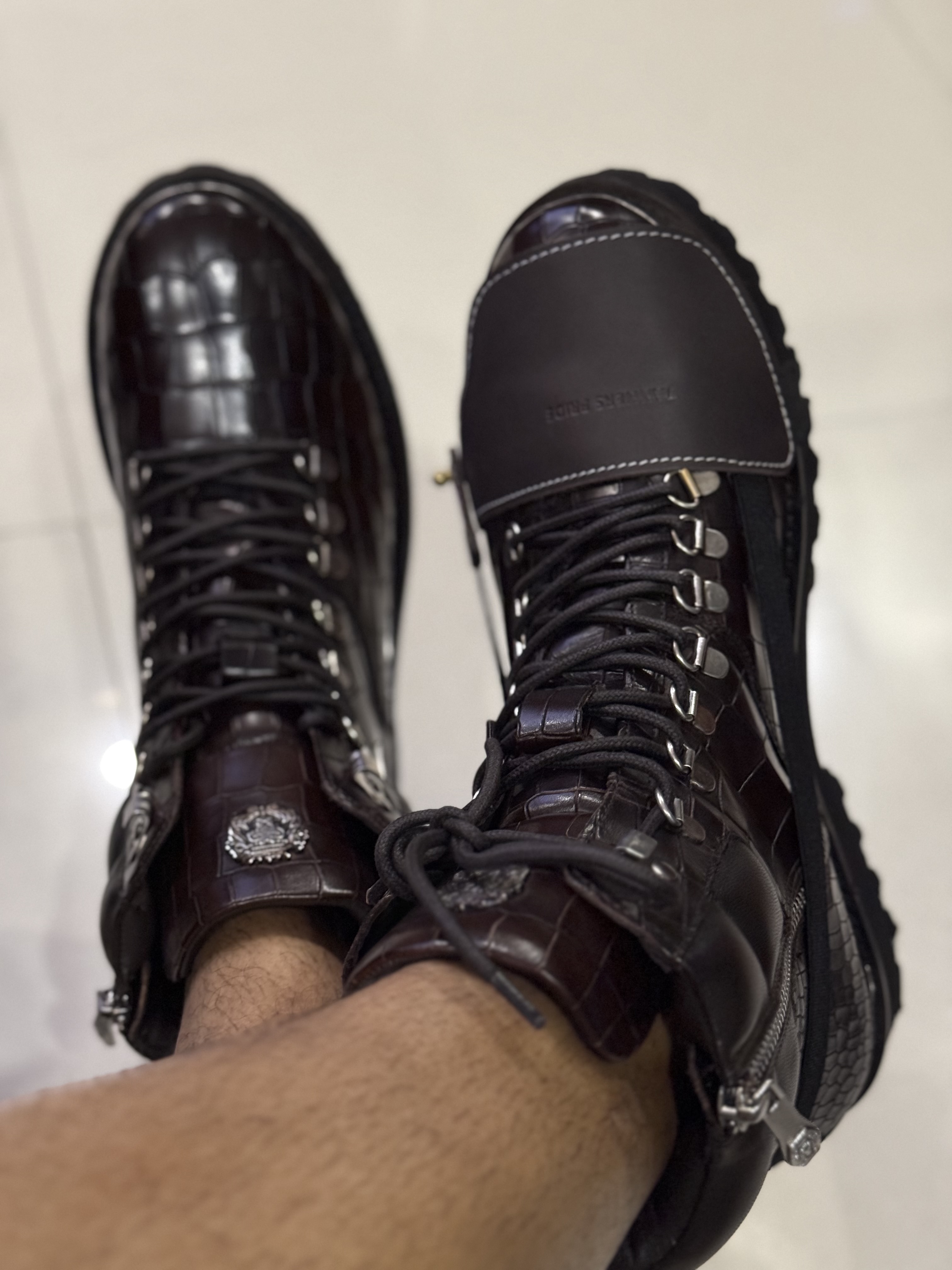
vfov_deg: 39.7
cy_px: 635
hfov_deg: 30.3
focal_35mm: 48
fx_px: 1760
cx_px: 476
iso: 640
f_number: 1.78
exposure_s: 1/30
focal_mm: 6.76
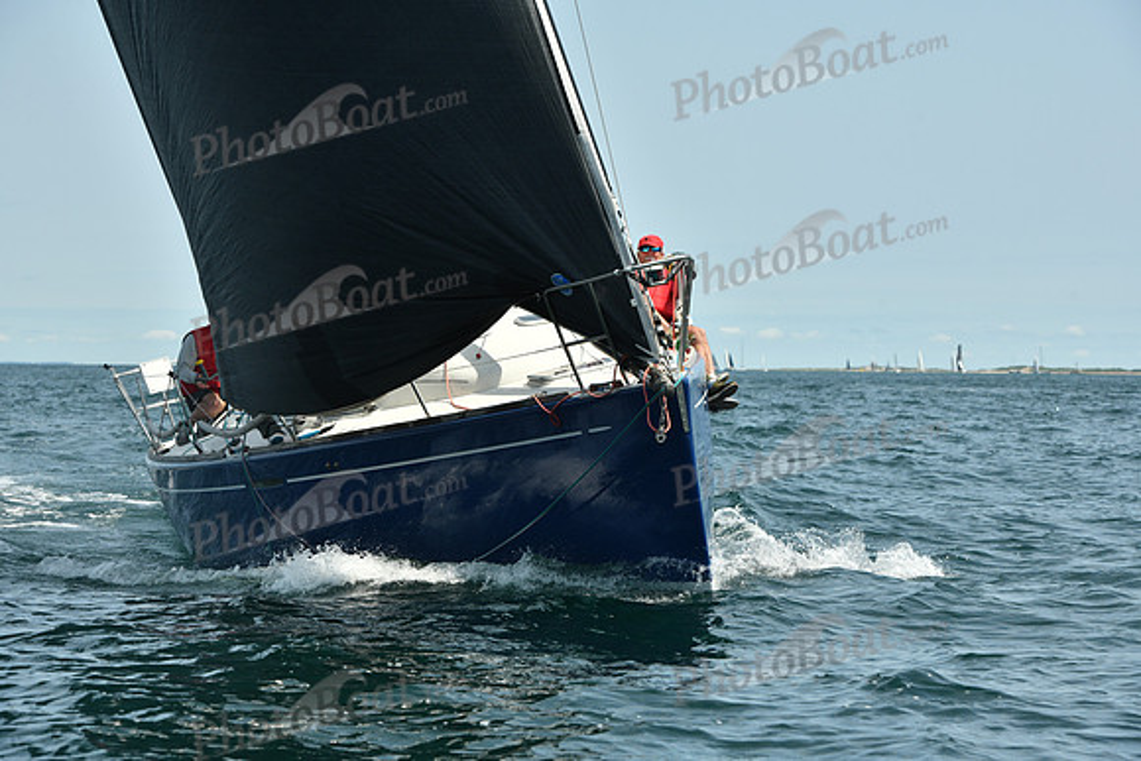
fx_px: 3804
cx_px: 570
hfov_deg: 17.1
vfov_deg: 11.4
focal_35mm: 120
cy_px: 380
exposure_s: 1/1000
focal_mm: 120
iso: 320
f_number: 8
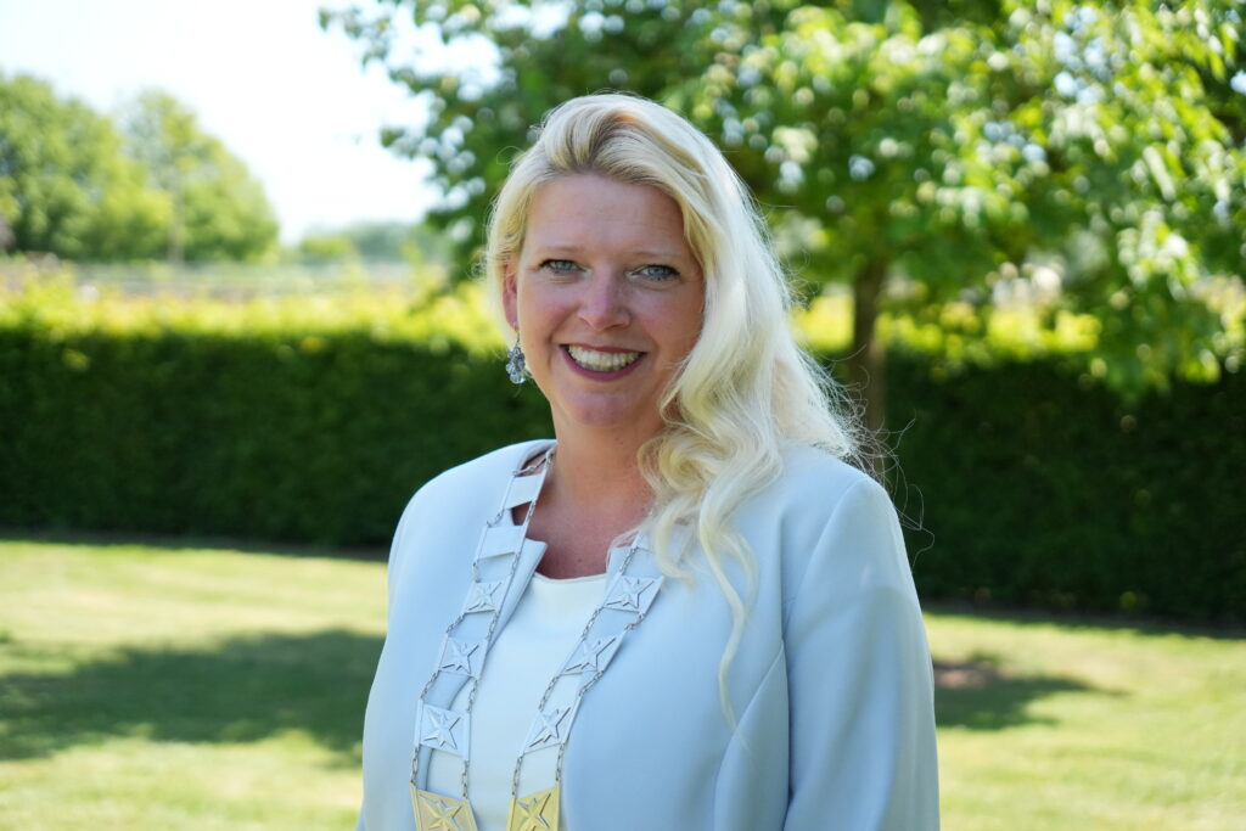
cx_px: 623
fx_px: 2435
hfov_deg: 28.7
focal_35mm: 70
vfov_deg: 19.4
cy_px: 416
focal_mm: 46.9
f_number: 2.8
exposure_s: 1/4000
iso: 1250
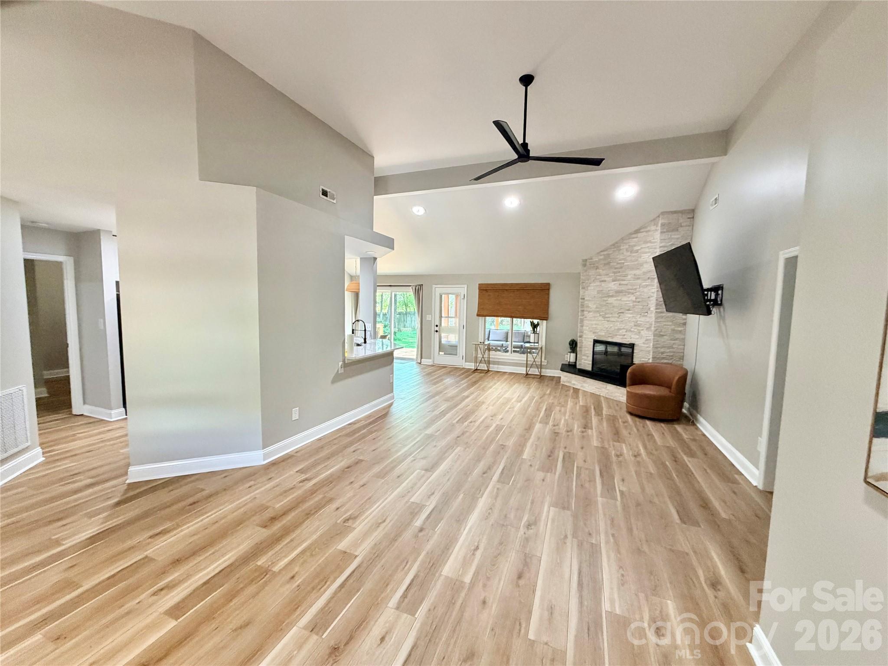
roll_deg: -0.5
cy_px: 333
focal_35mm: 14
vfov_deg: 85.7
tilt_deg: -4.5
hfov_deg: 102.1
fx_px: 359
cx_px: 444
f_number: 2.2
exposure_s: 1/60
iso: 320
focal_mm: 2.22
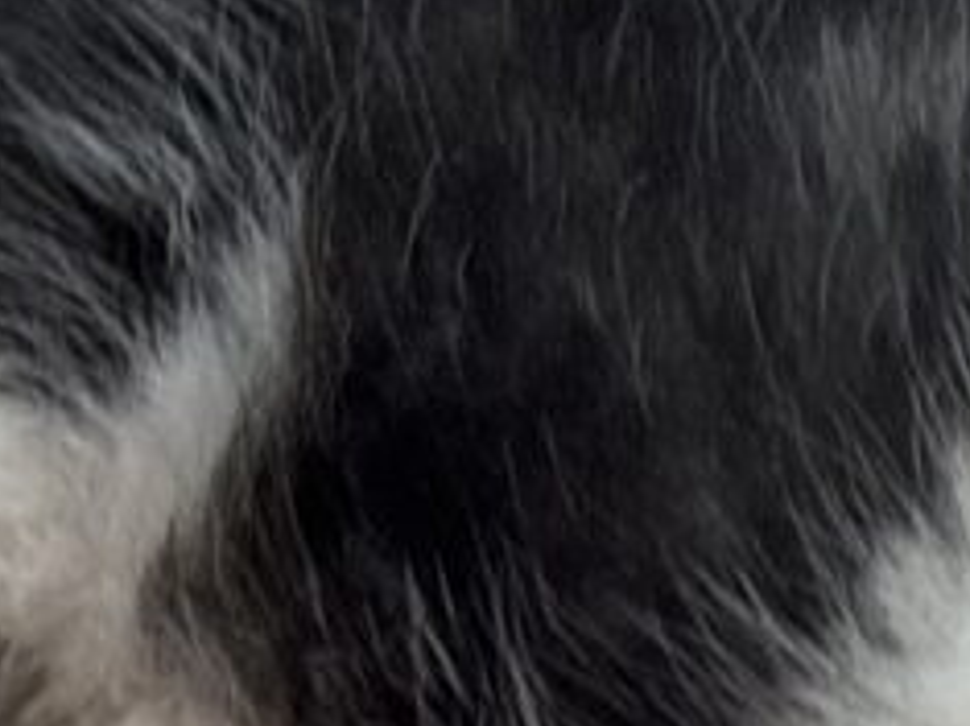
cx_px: 2311
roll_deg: -8.0
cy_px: 681
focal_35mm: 266
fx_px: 7450
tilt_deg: -28.3
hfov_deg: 7.0
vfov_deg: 5.6
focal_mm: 5.96
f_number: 1.6
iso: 25
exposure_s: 1/50
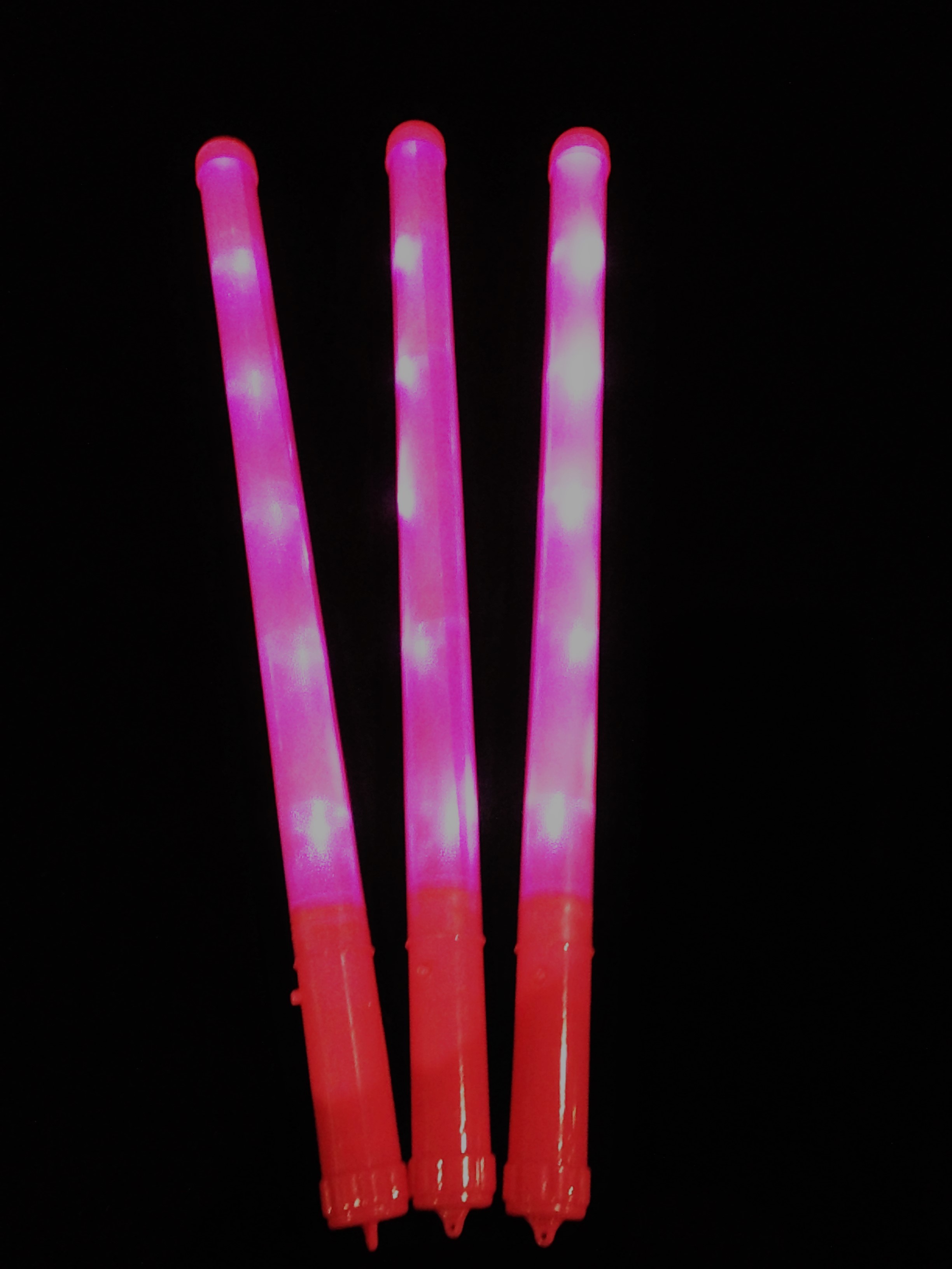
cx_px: 476
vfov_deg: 55.4
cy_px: 634
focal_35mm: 33
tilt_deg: -58.9
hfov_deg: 42.9
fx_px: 1210
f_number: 2.4
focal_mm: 4.12
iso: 200
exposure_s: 1/20
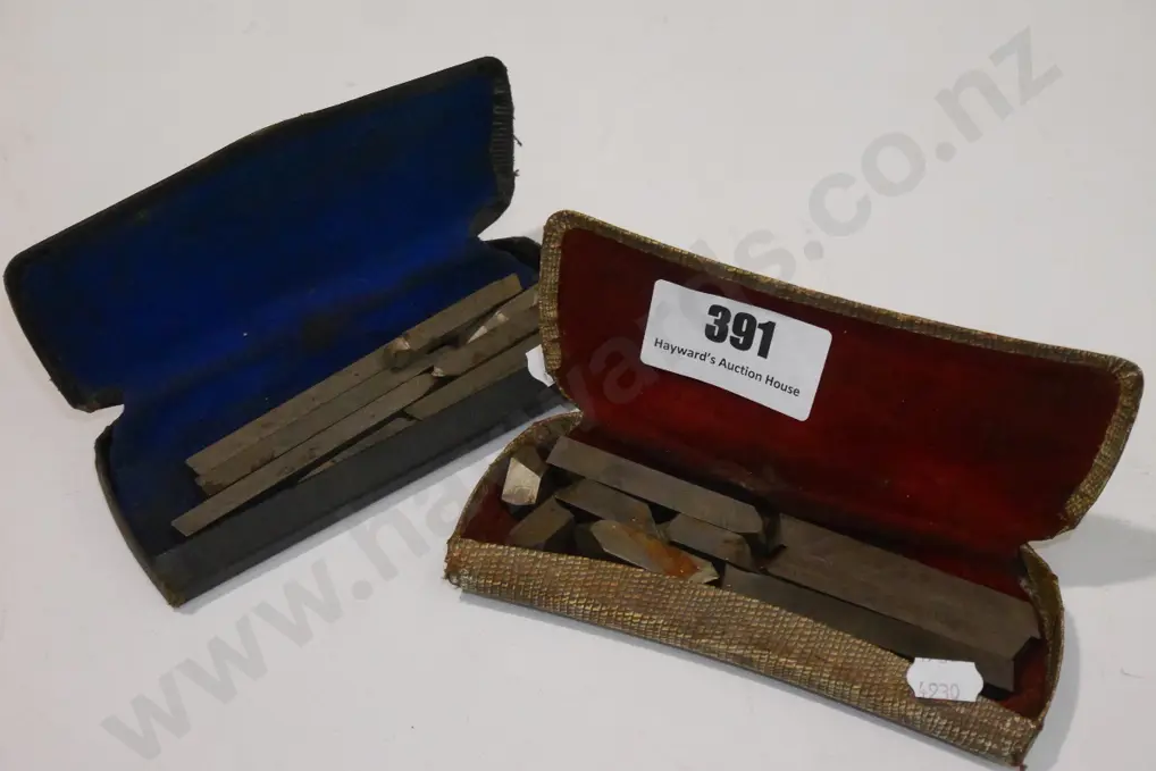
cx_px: 579
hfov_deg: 30.1
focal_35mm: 67
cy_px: 399
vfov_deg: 20.3
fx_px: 2152
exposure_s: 1/160
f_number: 5.6
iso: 3200
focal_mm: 32
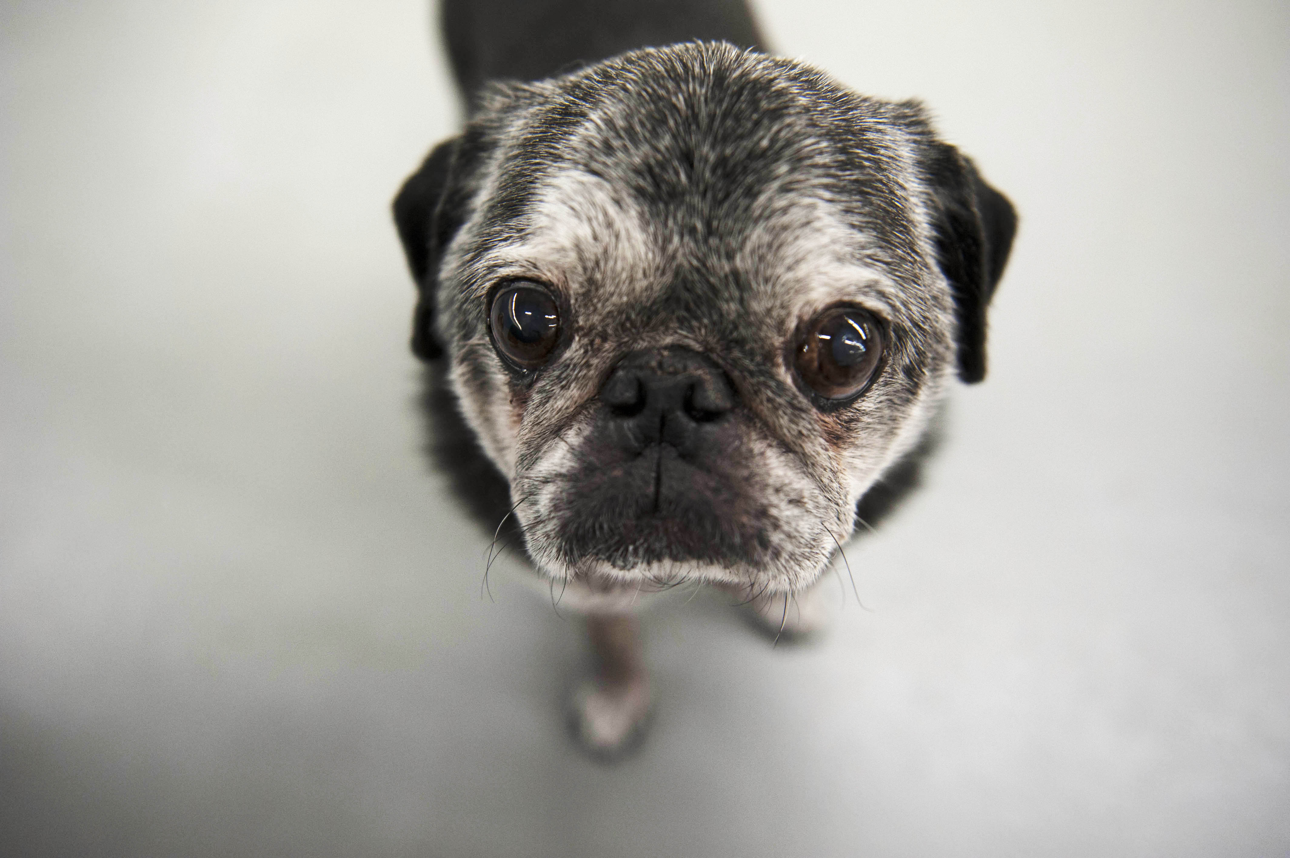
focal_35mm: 31
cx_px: 645
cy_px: 429
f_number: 3.2
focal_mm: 31
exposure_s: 1/200
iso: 800
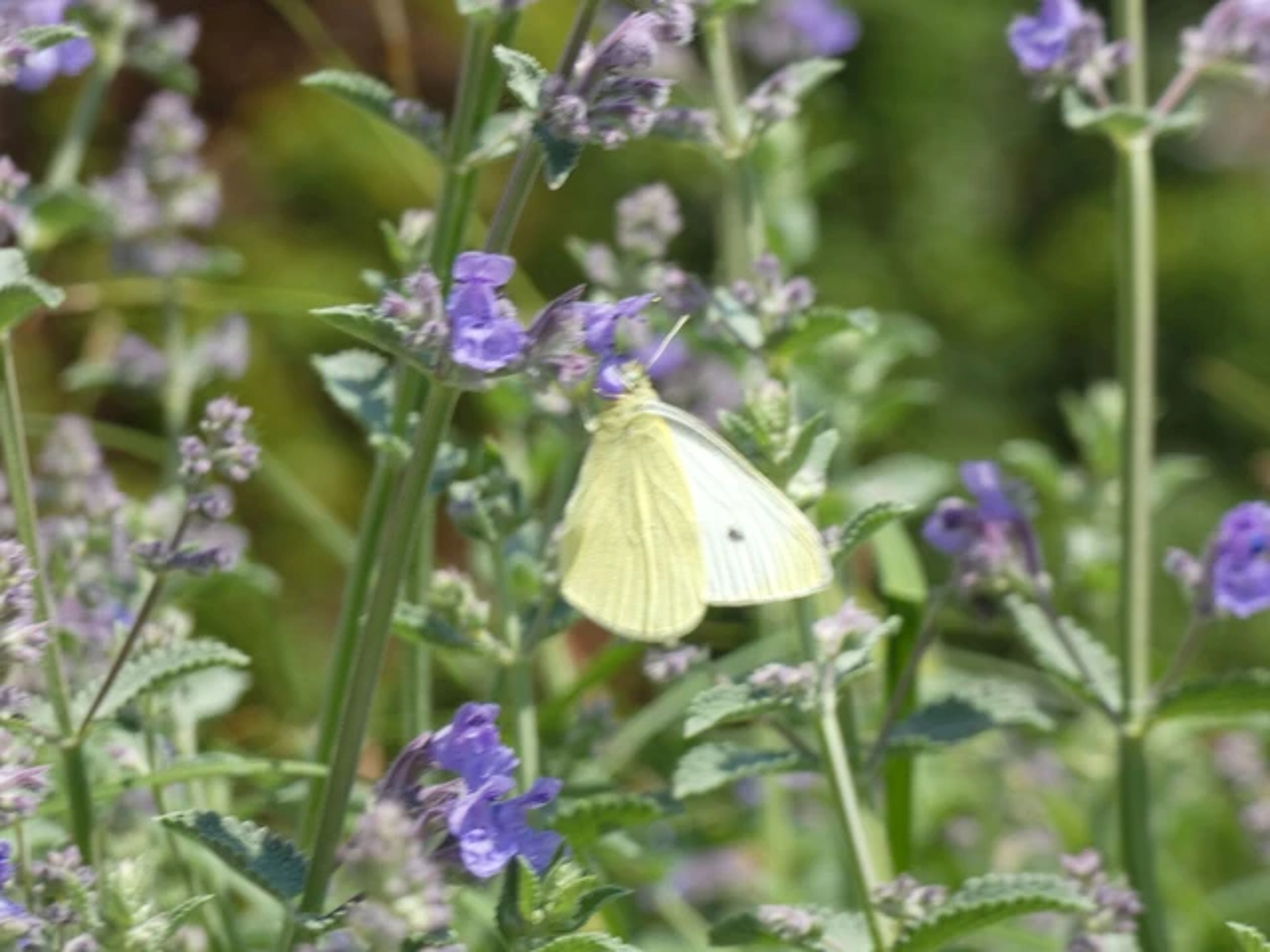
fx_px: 11006
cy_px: 476
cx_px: 635
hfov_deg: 6.6
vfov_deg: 5.0
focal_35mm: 300
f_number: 5.5
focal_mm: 53.8
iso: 80
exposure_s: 1/100
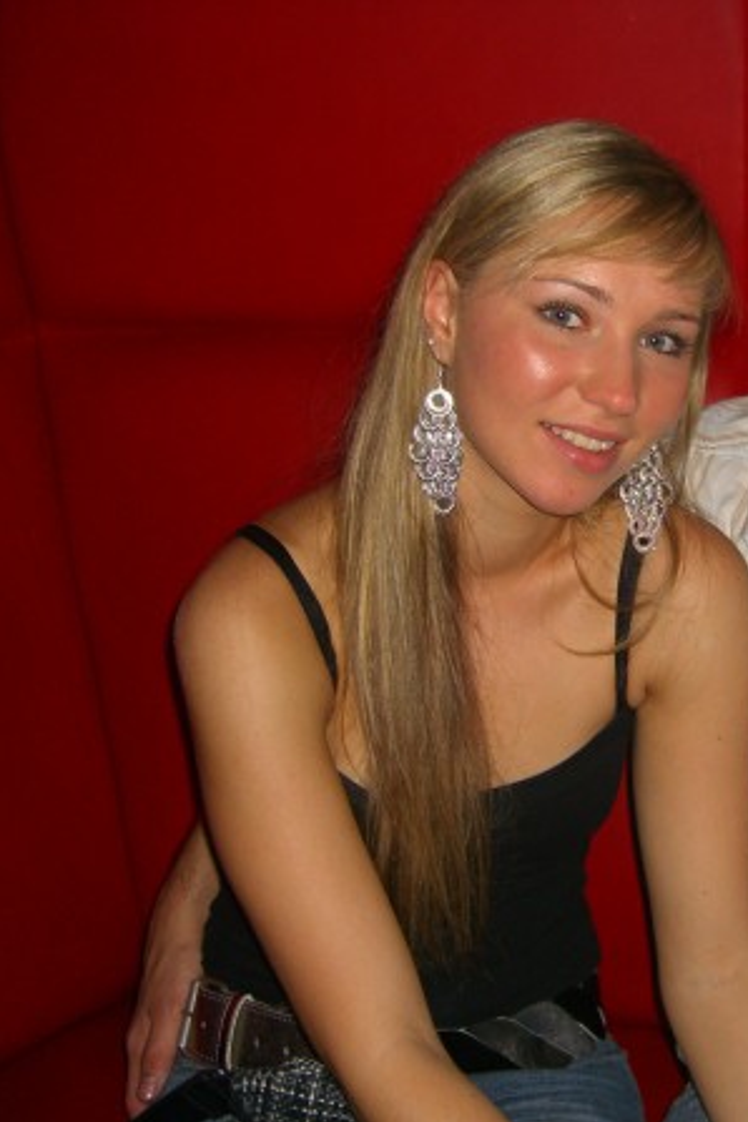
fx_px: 1652
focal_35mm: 53
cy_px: 562
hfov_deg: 24.8
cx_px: 668
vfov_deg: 37.5
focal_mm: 7.9
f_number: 2.8
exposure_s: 1/60
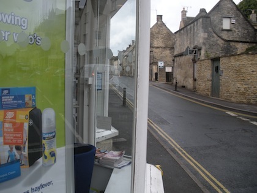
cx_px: 128
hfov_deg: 51.4
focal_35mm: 36
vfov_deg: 39.7
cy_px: 96
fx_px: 267
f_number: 3.5
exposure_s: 1/189
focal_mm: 6.3
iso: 64
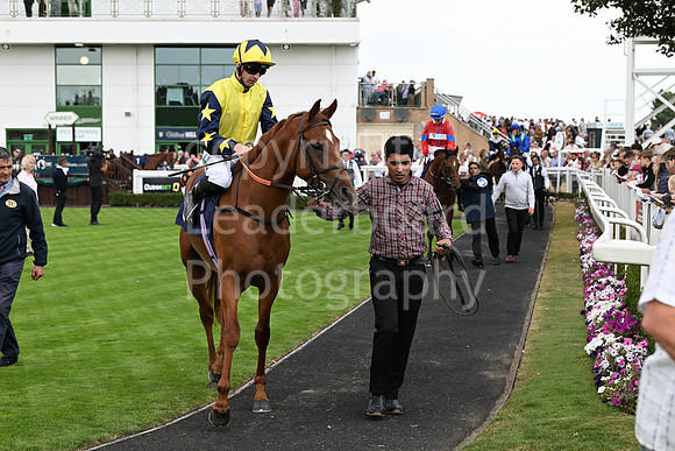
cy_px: 226
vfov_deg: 19.5
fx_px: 1313
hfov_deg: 28.8
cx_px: 338
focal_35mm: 70
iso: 400
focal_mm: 70
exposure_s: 1/500
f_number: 5.6
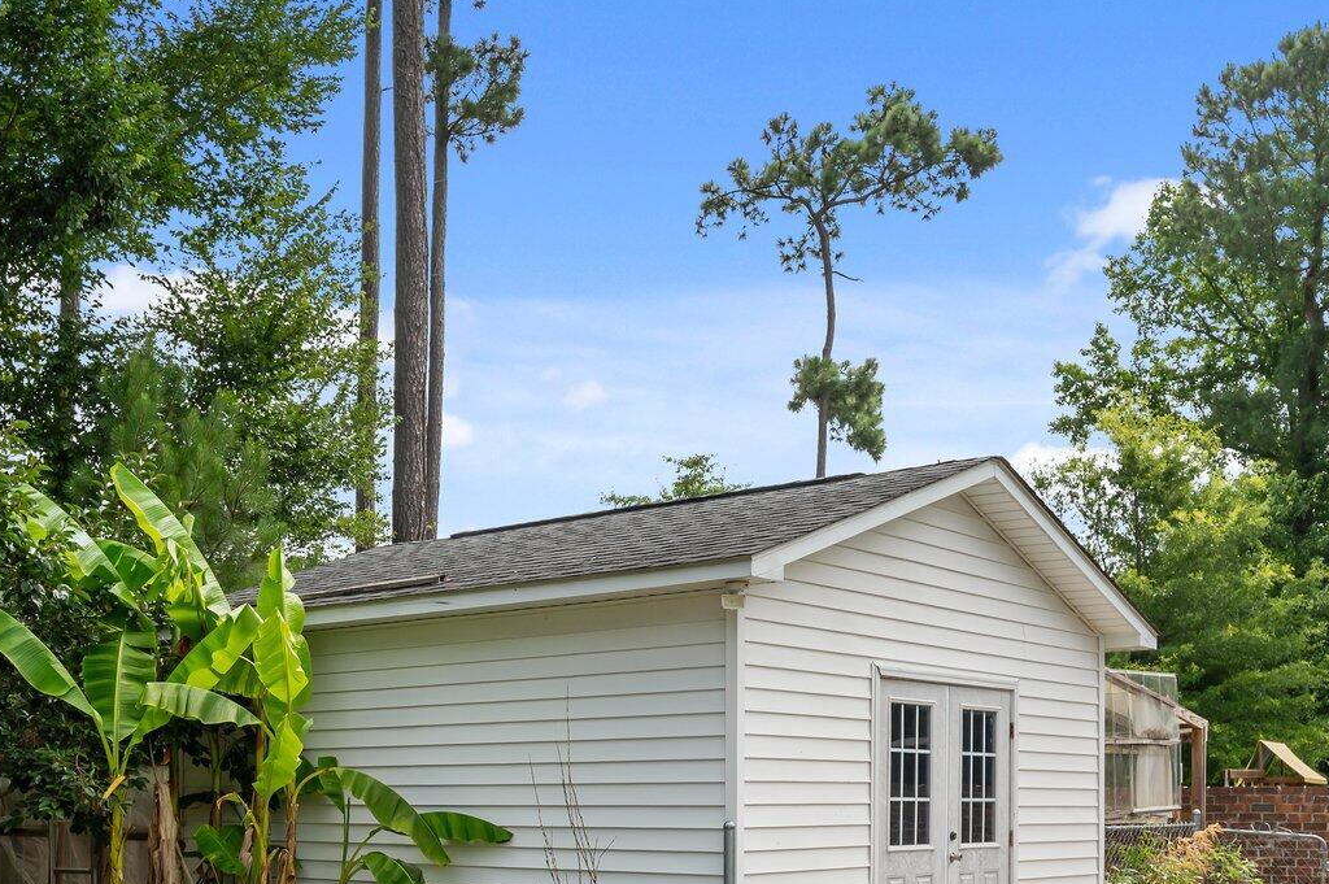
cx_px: 418
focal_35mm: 46
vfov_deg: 28.2
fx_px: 1697
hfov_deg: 42.1
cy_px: 775
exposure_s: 1/400
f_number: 8
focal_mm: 23
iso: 250
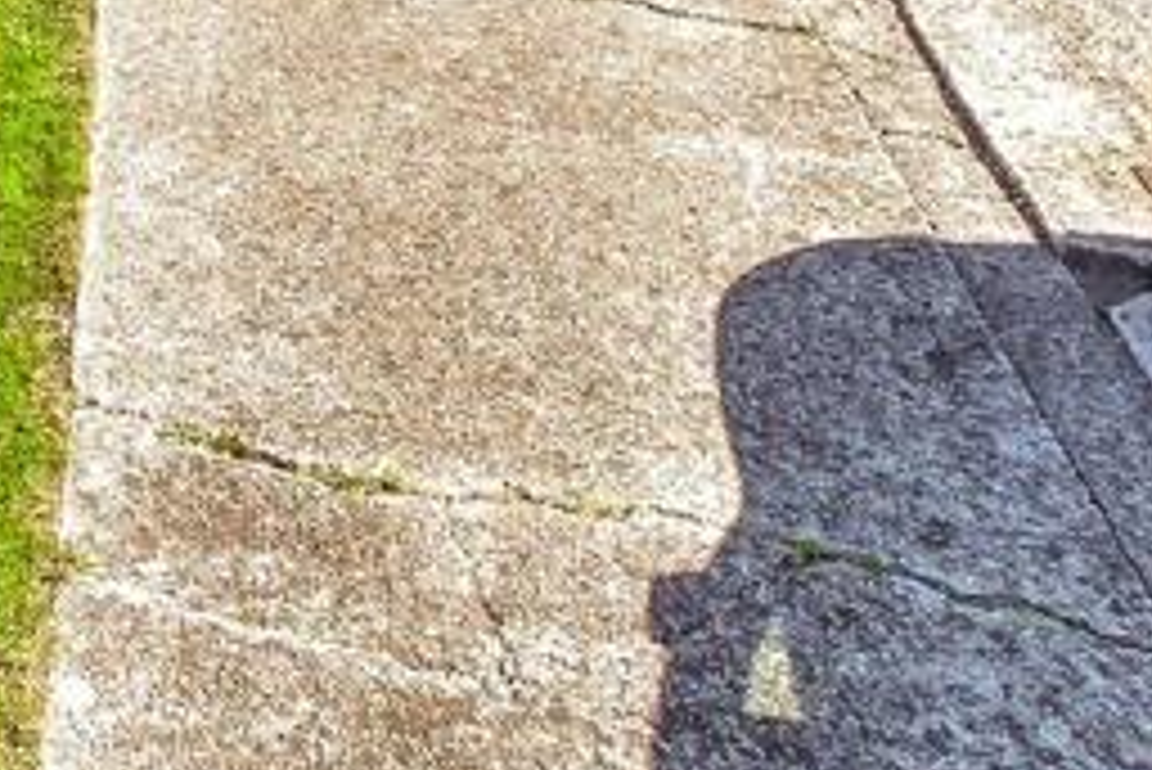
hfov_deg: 26.9
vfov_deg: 17.3
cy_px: -718
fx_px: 1921
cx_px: -428
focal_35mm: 60
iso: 400
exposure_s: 1/200
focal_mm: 10
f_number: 8
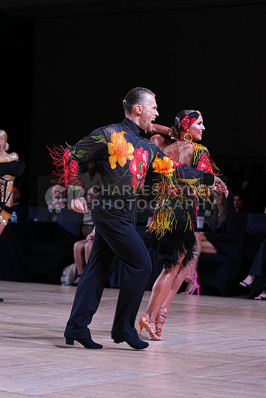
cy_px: 199
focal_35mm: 115
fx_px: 1274
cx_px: 133
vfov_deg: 17.8
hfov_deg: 11.9
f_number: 4
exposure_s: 1/500
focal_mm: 115
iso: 1600
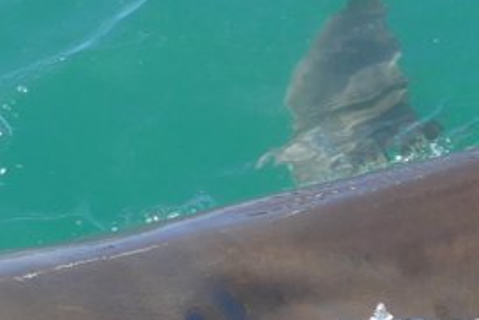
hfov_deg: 14.0
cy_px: 206
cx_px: 500
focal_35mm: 144
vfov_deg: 9.5
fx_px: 1917
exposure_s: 1/500
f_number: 3.6
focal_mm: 23.65
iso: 125
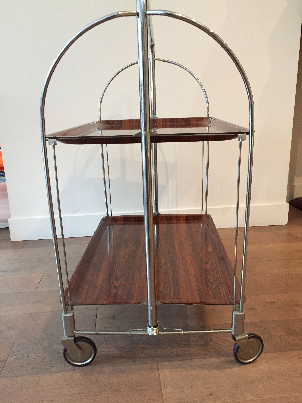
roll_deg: +1.5
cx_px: 151
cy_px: 202
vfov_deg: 61.7
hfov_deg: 48.2
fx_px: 337
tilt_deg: -15.9
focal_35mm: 29
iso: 320
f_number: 2.2
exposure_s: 1/25
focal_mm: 4.15
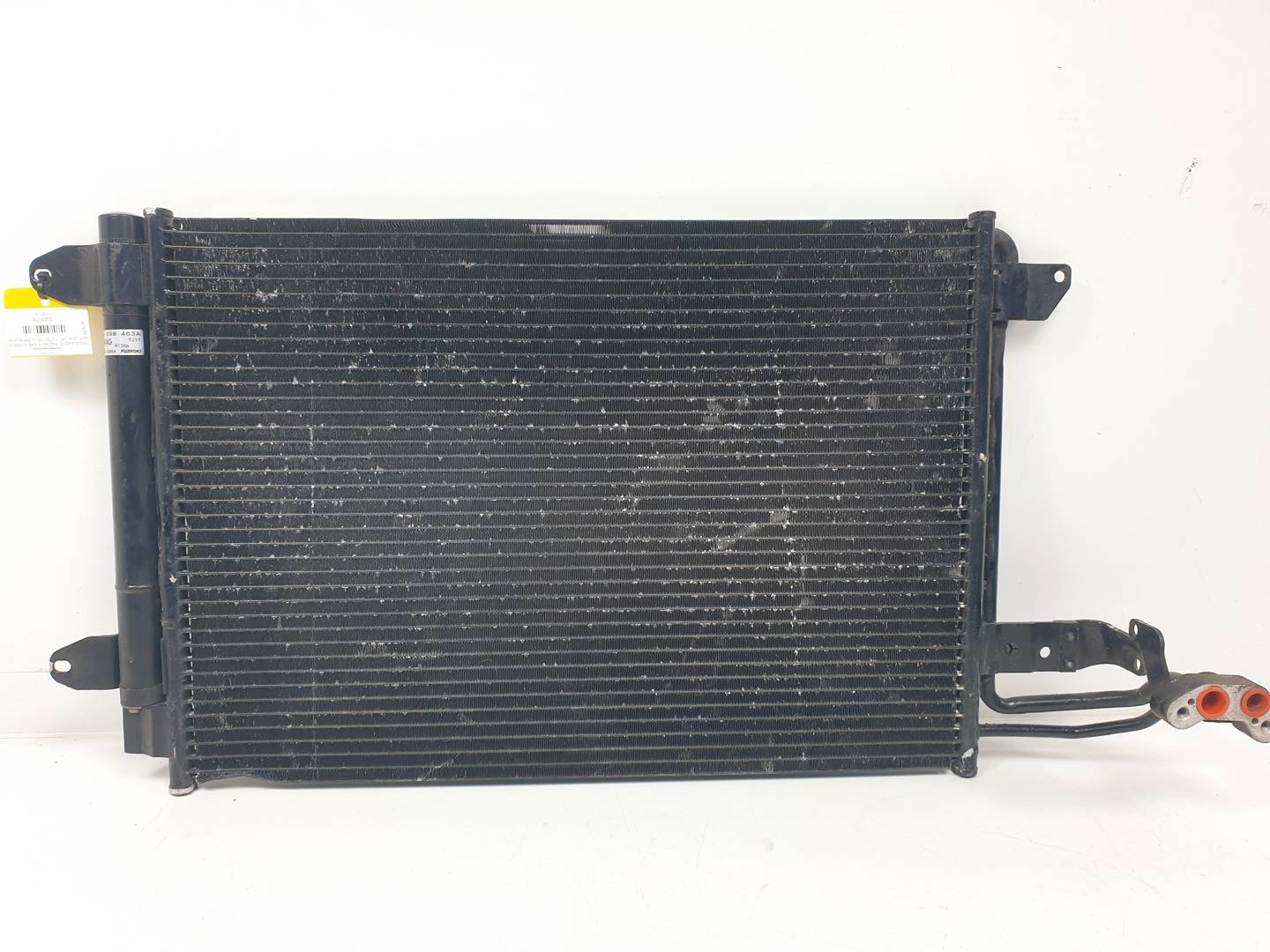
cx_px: 635
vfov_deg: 53.1
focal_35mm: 26
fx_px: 954
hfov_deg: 67.3
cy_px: 476
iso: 50
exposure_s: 1/166
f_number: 2.4
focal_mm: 4.3
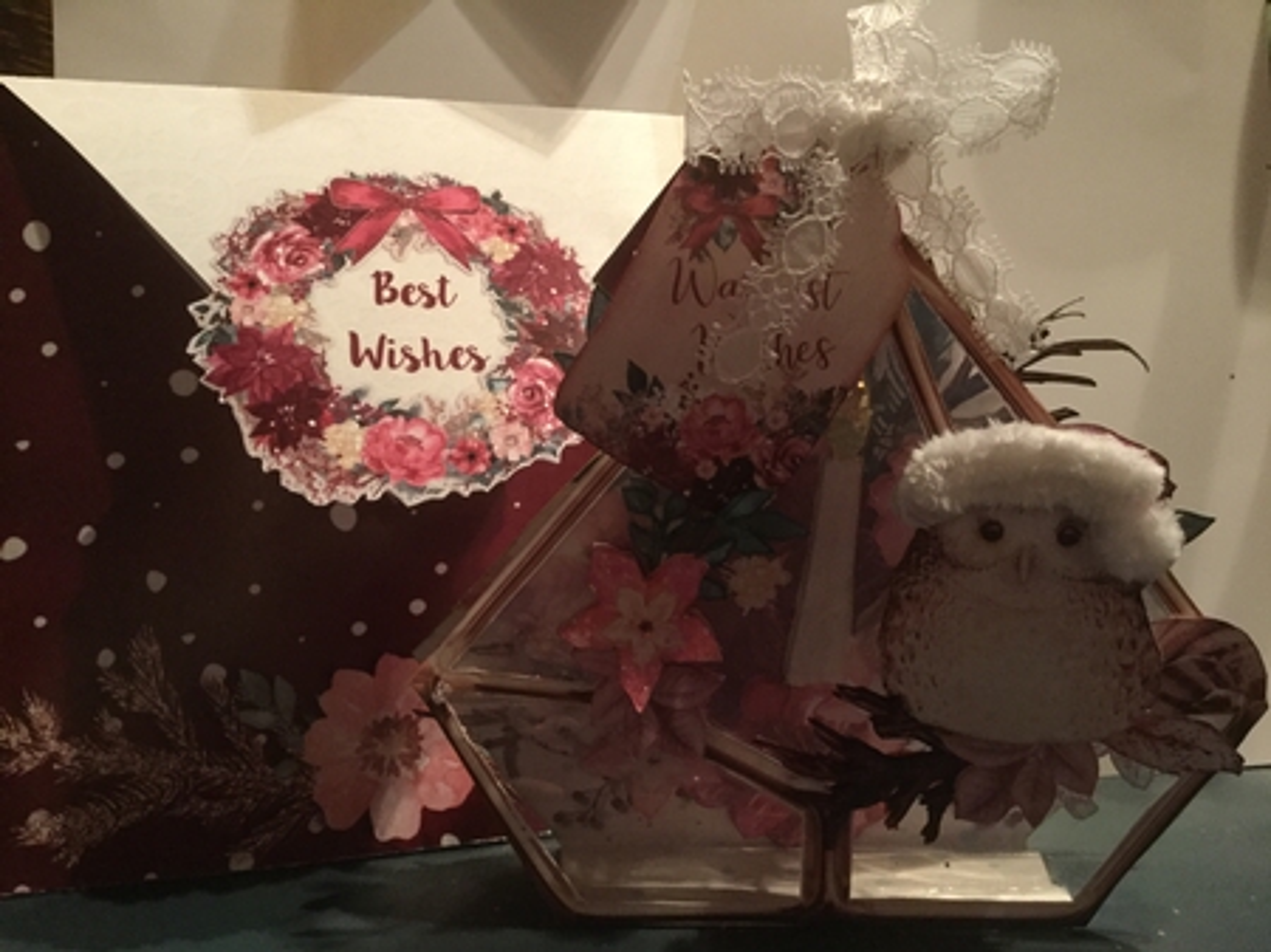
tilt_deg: -12.9
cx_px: 636
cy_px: 476
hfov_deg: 58.4
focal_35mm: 31
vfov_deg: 45.4
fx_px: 1138
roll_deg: -0.5
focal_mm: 3.3
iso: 400
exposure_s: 1/17
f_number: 2.4
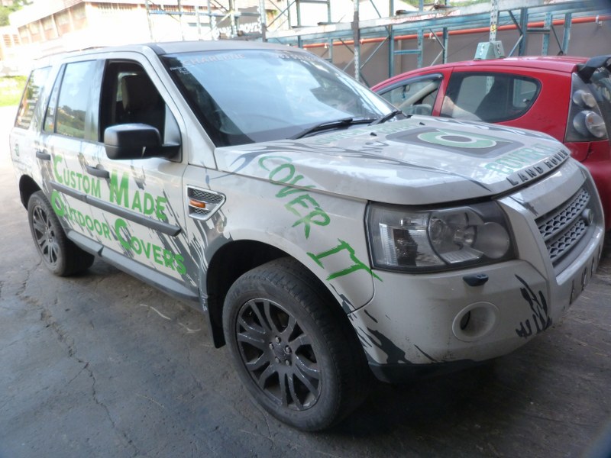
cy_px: 229
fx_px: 441
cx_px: 306
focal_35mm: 25
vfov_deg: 54.9
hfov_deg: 69.4
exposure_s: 1/60
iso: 160
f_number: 2.8
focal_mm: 4.5
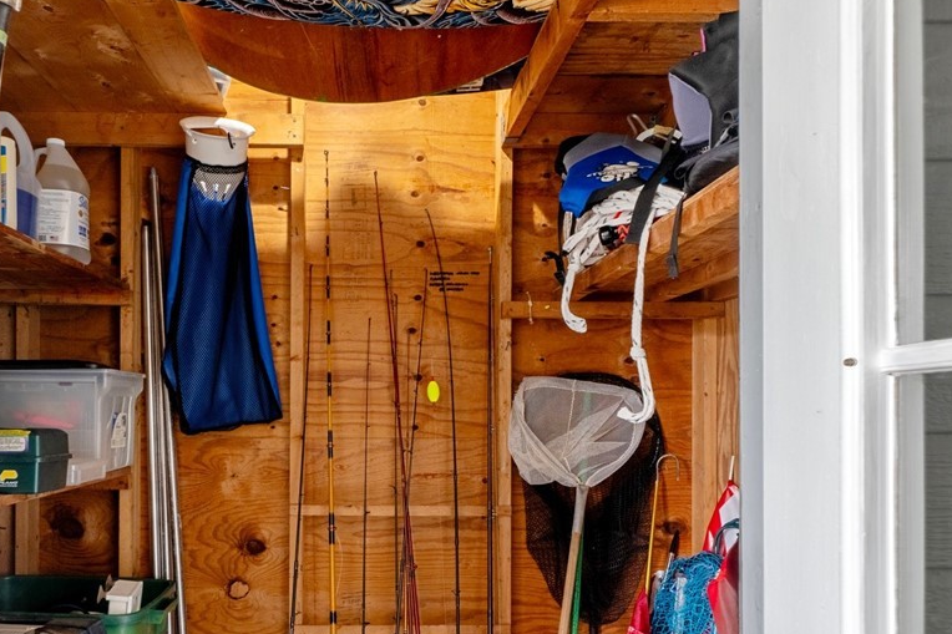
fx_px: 733
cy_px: 413
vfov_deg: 46.2
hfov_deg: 65.2
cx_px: 369
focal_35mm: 28
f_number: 9.5
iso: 320
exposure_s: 1/6
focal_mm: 13
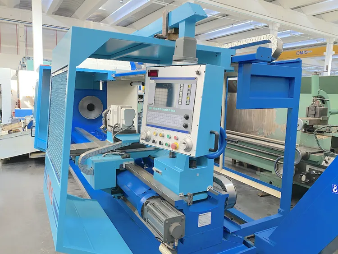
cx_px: 169
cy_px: 127
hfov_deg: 67.3
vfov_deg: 53.1
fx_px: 254
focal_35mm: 26
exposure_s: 1/60
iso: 160
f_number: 1.8
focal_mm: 4.25
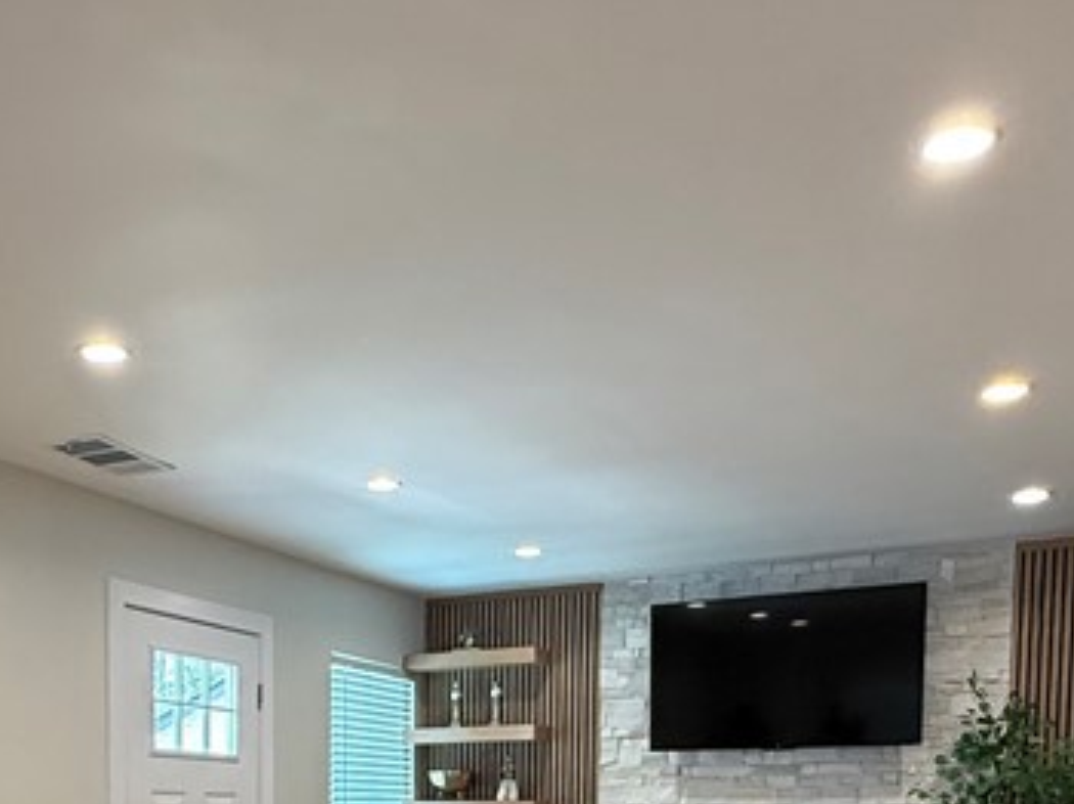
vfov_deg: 30.6
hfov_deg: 45.2
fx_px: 1271
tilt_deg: -5.5
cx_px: 368
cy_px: 927
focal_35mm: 41
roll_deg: -0.6
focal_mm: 2.22
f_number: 2.2
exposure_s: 1/120
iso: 200
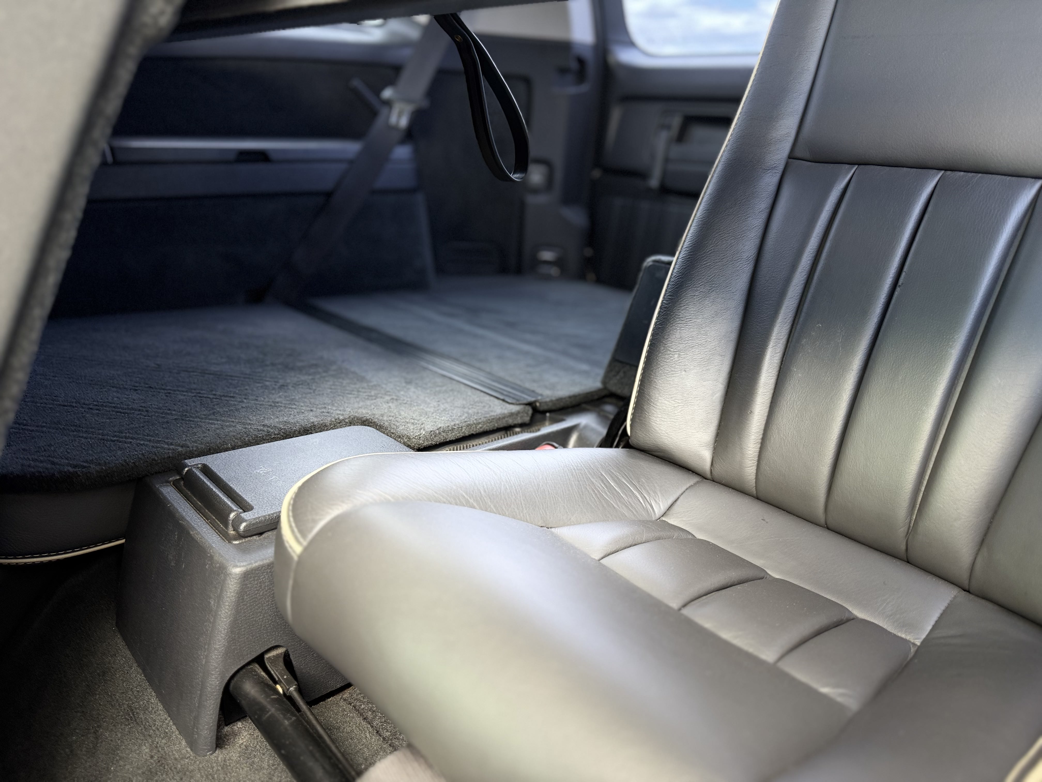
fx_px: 722
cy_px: 391
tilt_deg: -20.3
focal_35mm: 24
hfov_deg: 71.6
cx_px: 521
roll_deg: -3.7
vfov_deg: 56.8
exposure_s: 1/121
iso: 160
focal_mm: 6.76
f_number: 1.78
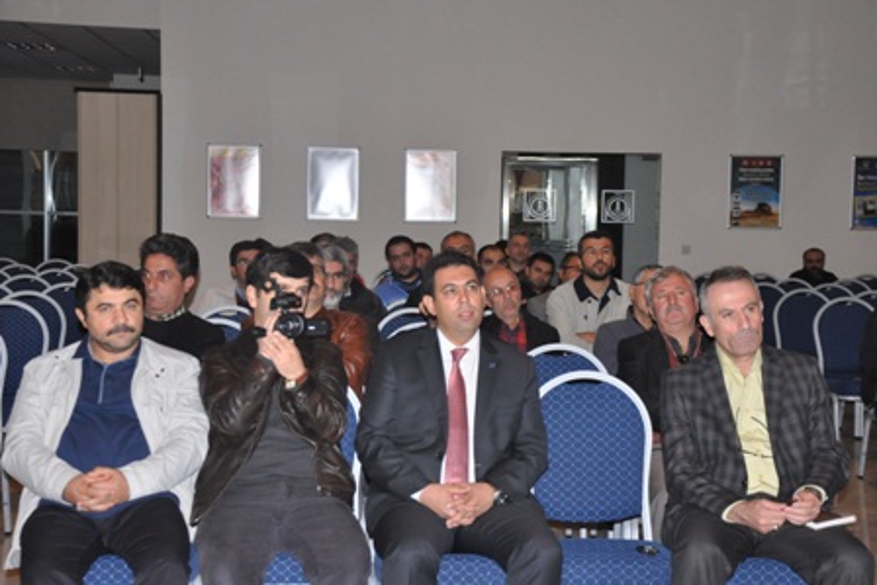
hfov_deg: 28.1
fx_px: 1754
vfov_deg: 18.9
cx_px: 438
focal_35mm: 72
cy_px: 292
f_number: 7.1
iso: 2000
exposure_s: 1/200
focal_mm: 48
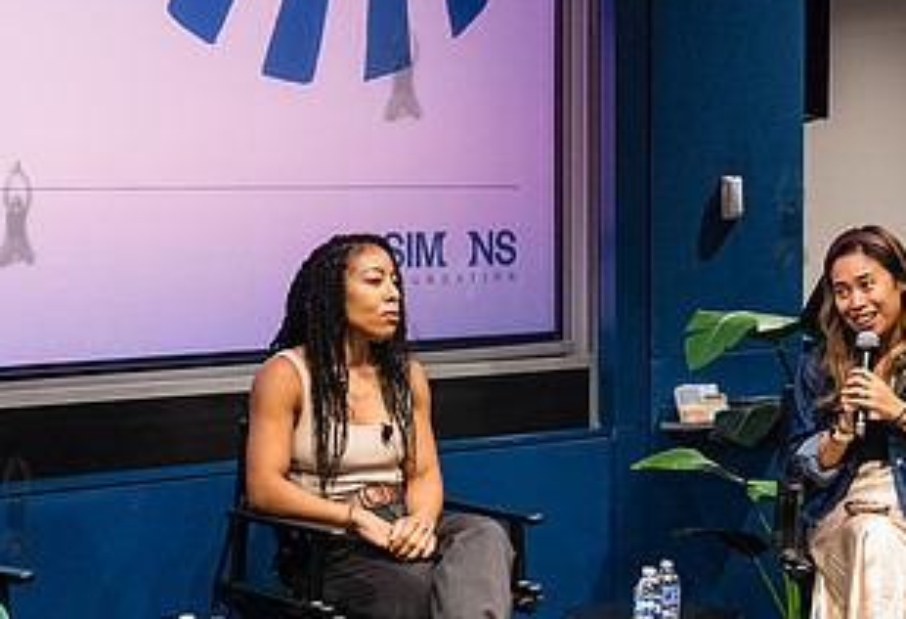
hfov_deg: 20.9
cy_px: 312
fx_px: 2459
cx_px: 493
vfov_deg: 14.3
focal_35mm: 97
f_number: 3.5
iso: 5000
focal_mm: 47
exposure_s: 1/200
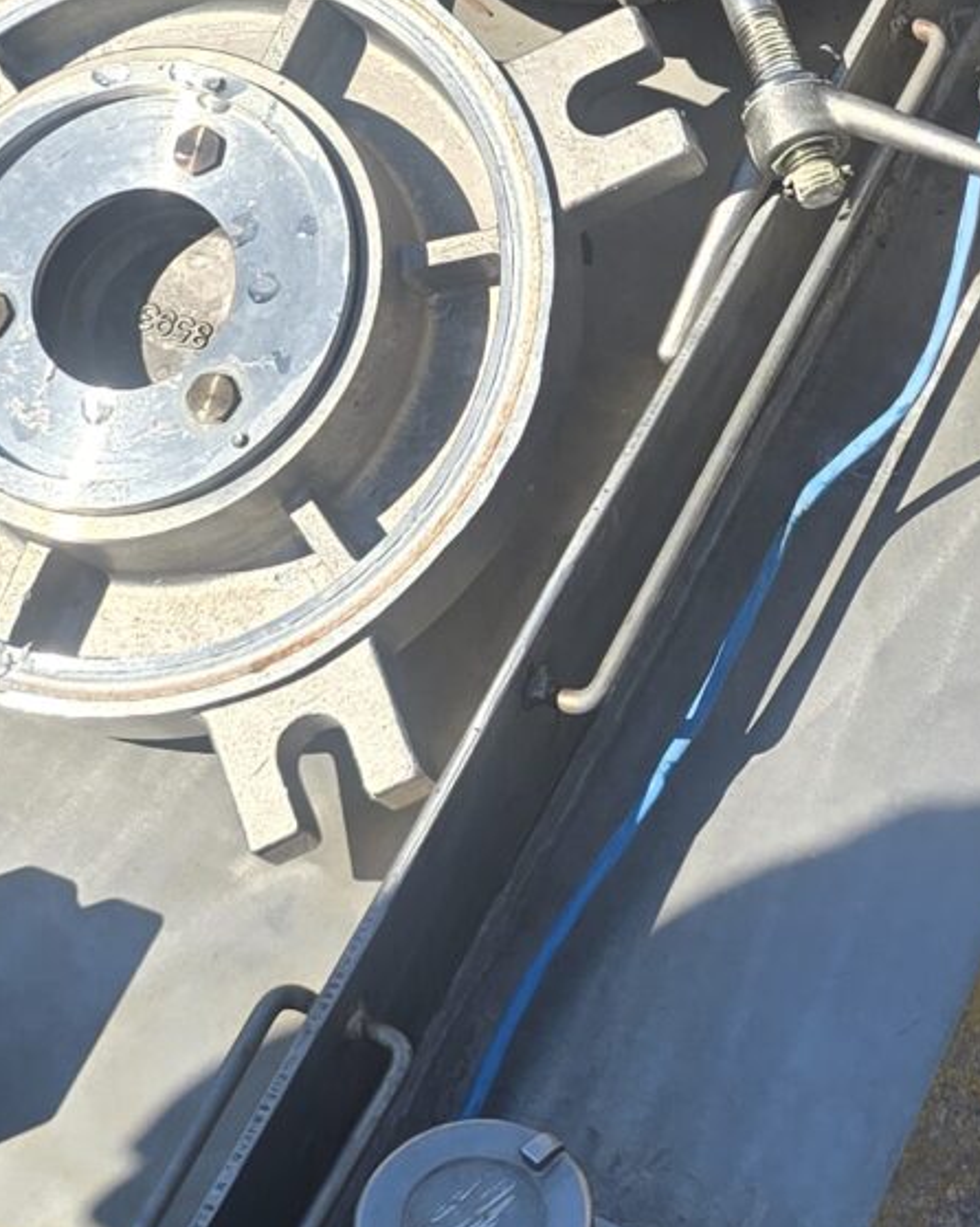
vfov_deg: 18.2
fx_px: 3736
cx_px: 1009
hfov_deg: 14.7
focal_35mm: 103
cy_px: 57
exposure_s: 1/909
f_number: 1.7
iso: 12
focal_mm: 6.3
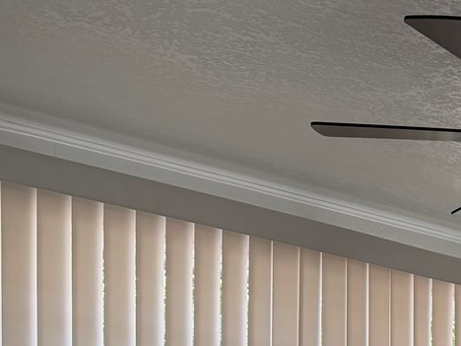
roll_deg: -0.5
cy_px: 523
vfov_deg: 16.4
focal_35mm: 82
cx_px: 655
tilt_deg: -0.4
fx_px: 1092
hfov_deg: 20.9
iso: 125
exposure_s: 1/60
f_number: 1.78
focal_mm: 6.76
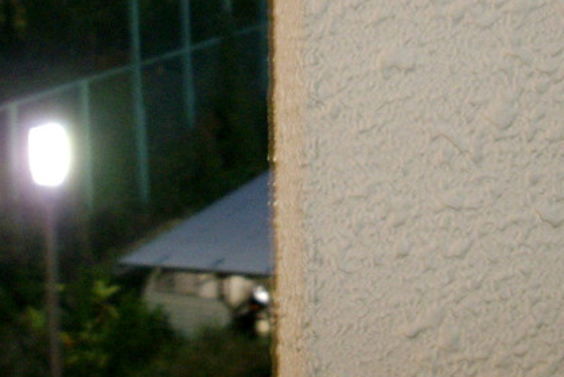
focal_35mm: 78
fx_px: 1223
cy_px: 18
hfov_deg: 26.0
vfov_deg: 17.2
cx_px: 300
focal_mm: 6.2
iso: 160
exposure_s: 1.3
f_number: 2.8
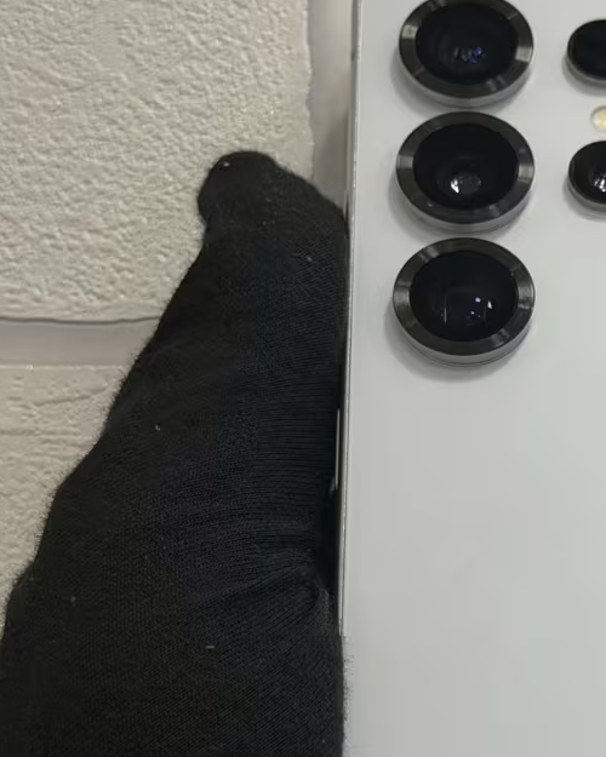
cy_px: 607
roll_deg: -0.3
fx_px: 2690
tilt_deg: +6.2
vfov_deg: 15.9
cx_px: 635
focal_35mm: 120
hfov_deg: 12.7
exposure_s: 1/121
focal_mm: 6.76
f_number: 1.78
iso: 50
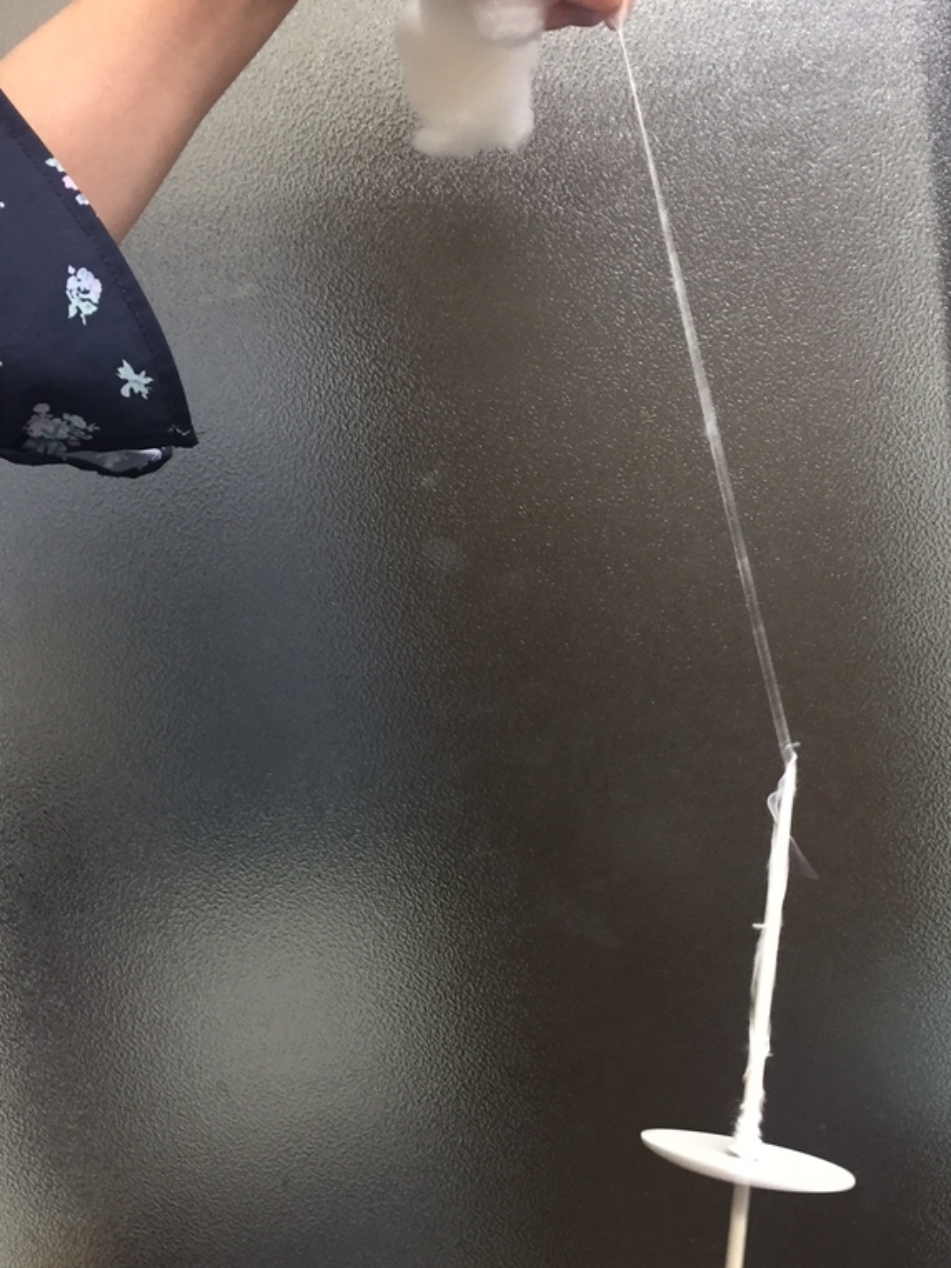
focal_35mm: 39
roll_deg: +8.7
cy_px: 778
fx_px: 1428
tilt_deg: -8.4
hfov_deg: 36.7
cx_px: 568
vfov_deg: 47.5
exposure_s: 1/33
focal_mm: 4.15
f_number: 2.2
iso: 160
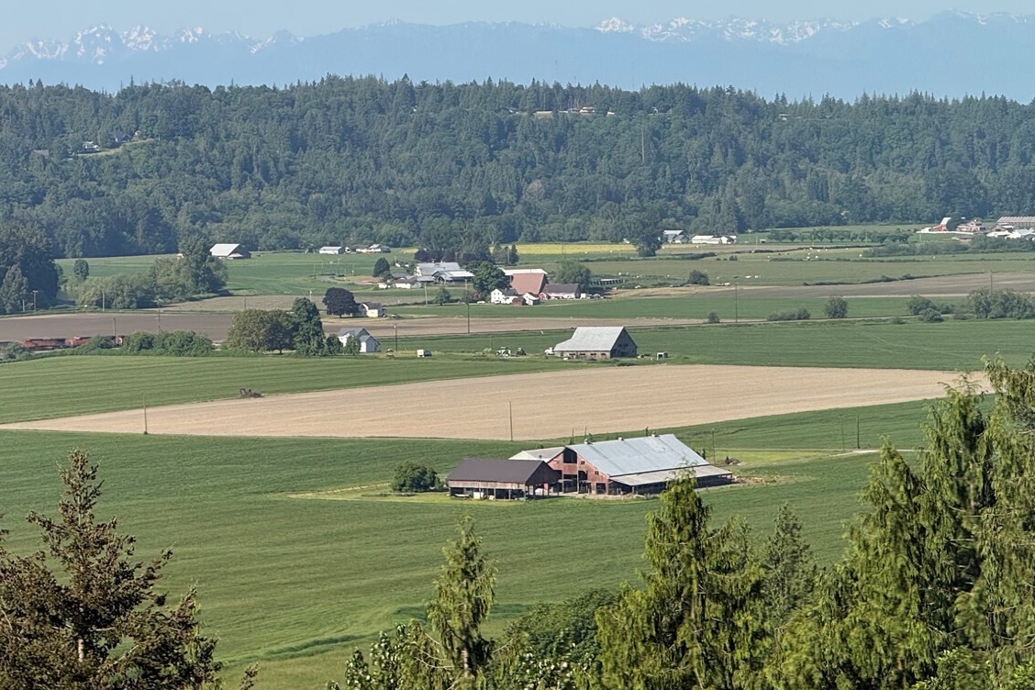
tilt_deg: -0.5
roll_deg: +1.3
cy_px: 273
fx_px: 5088
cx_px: 395
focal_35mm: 177
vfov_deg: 7.8
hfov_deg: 11.6
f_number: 2.8
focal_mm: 15.66
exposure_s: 1/1167
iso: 50
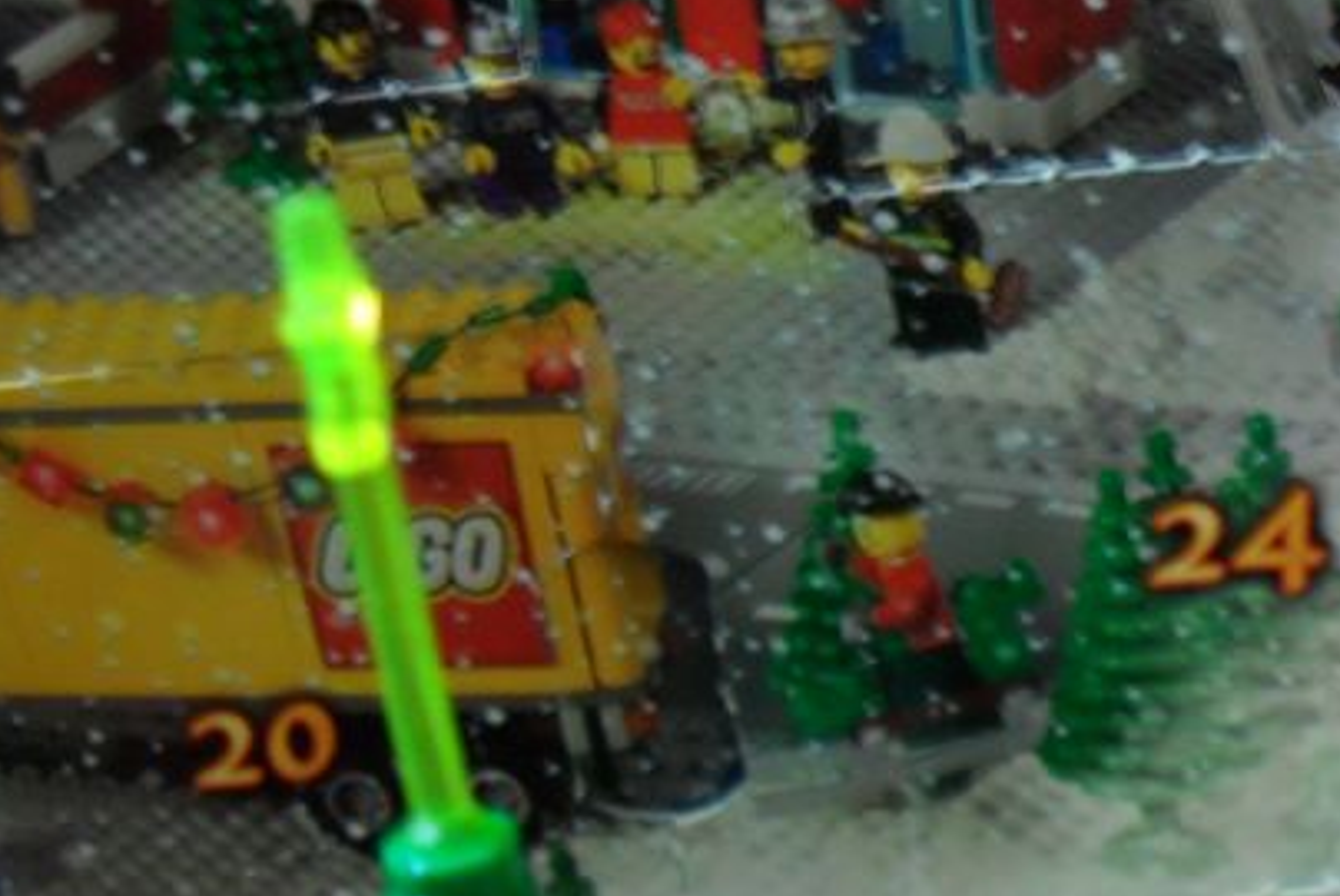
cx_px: 1313
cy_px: 916
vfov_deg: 18.4
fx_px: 2682
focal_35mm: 72
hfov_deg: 26.7
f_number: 2.8
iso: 200
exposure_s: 1/4
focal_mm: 6.2
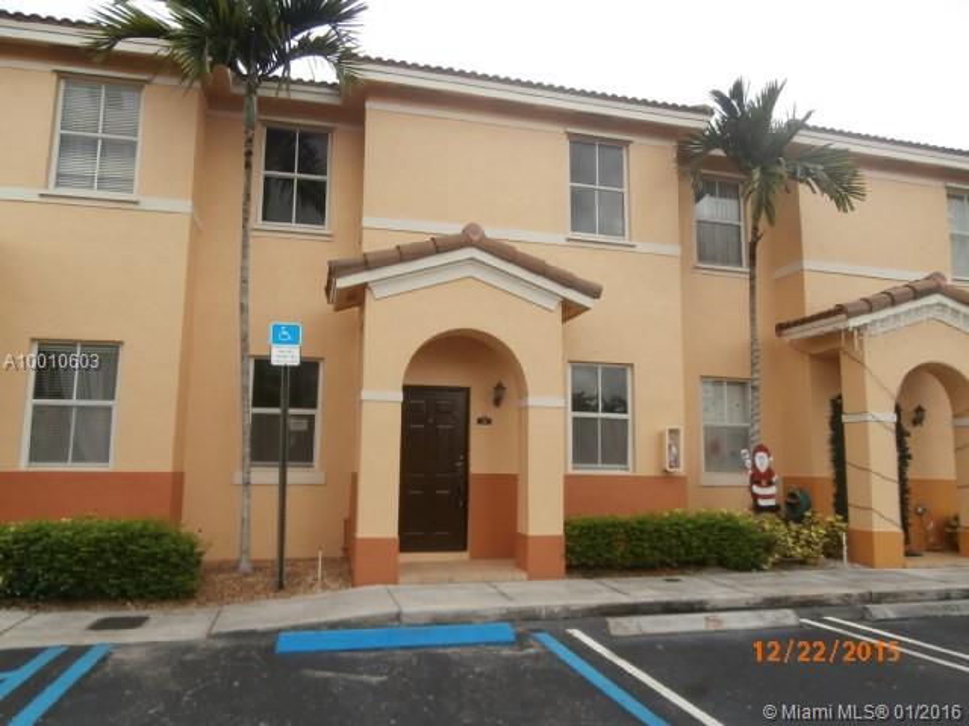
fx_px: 672
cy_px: 363
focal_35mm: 24
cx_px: 484
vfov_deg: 56.8
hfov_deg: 71.6
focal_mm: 4.2
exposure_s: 1/500
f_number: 3
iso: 100
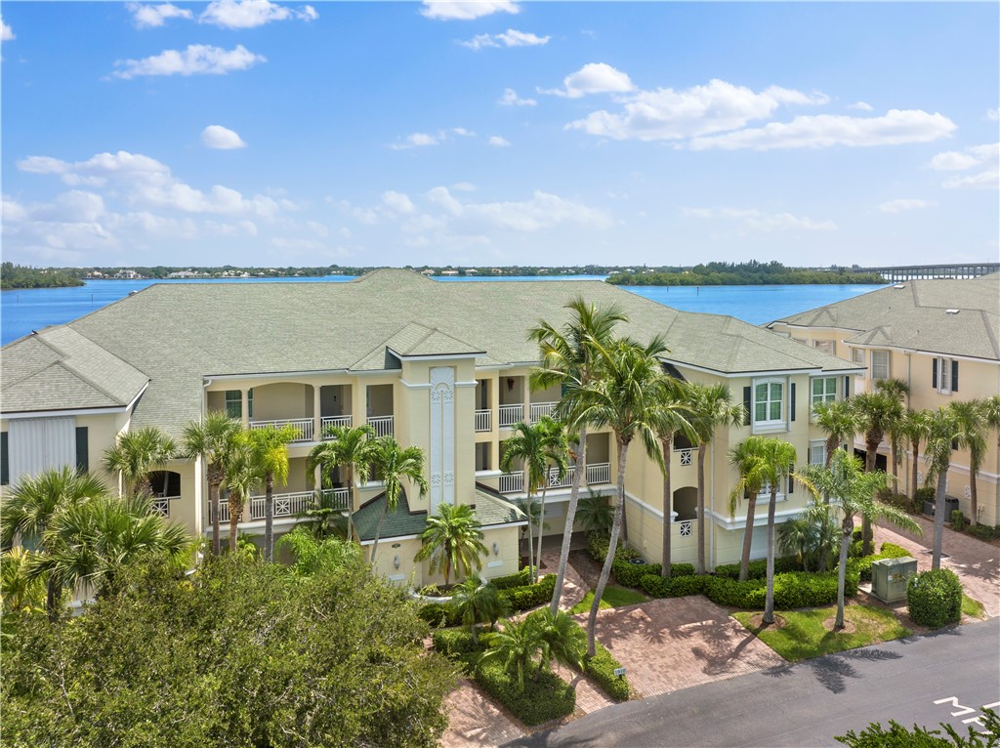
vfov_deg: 56.7
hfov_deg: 71.6
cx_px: 500
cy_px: 374
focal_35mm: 24
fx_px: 693
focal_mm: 12.29
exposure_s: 1/40
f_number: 4.5
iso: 100
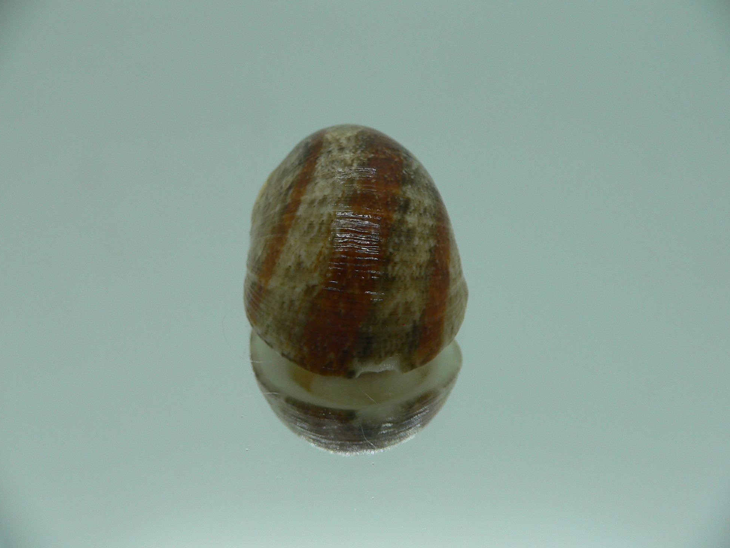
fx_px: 759
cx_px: 362
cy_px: 269
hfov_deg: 51.4
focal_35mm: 36
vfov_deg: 39.7
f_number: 2.8
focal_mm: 4.6
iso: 80
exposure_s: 1/60
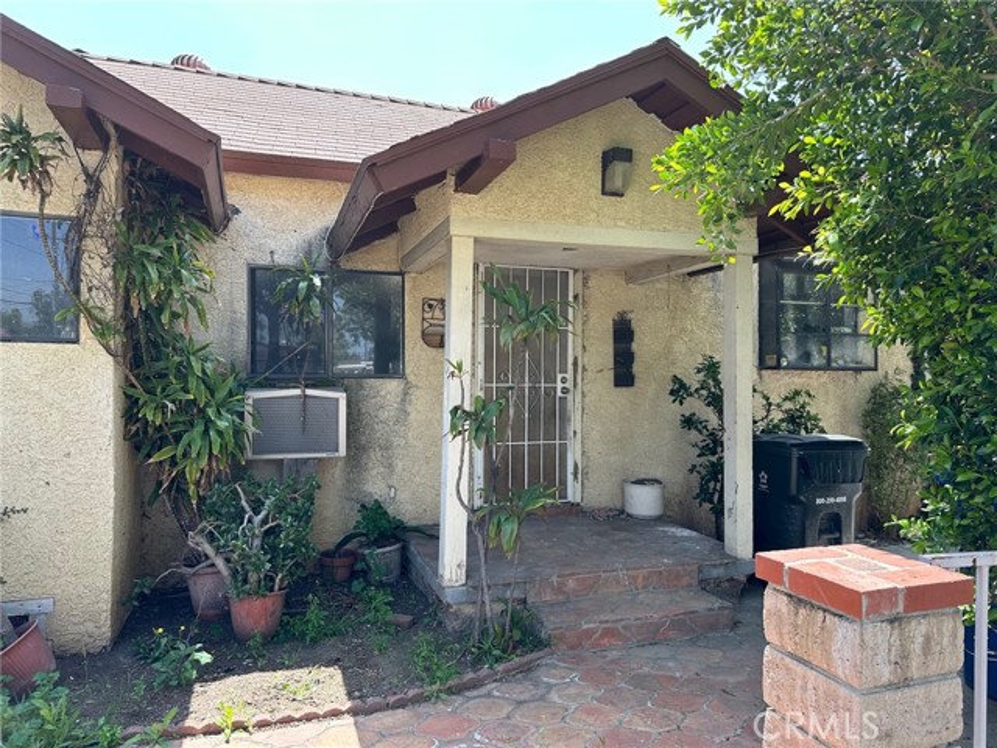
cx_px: 498
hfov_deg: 71.6
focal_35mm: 24
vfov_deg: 56.8
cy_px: 374
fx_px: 691
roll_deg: +0.5
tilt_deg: +0.8
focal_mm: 6.86
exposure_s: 1/694
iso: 80
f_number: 1.78
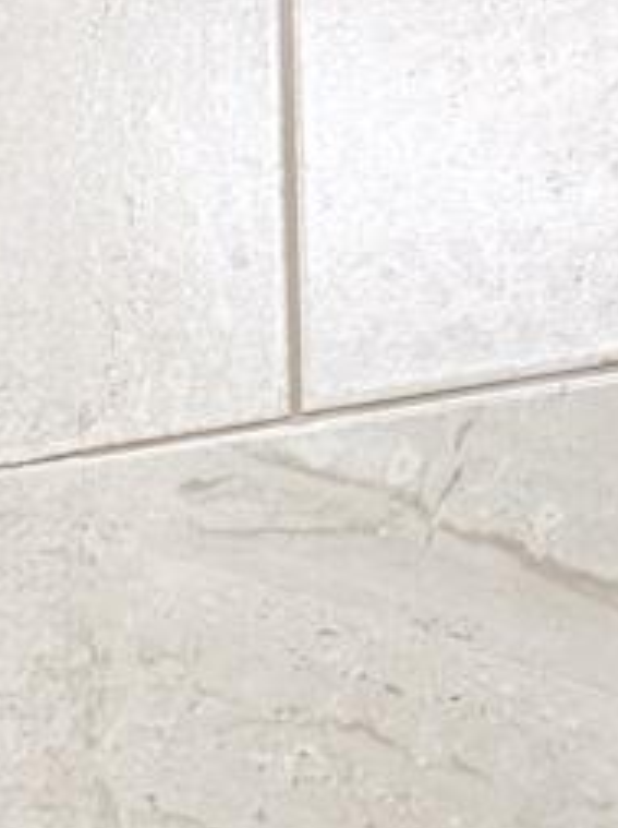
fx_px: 4534
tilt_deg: -12.1
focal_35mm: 190
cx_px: -611
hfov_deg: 7.5
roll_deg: +4.2
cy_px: 2713
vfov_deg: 8.3
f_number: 1.78
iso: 160
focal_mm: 6.76
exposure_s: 1/120
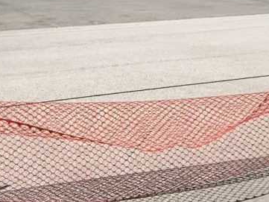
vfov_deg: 27.6
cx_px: -10
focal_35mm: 51
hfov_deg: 33.7
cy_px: 22
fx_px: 396
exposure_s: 1/2445
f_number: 2.2
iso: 25
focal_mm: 2.71
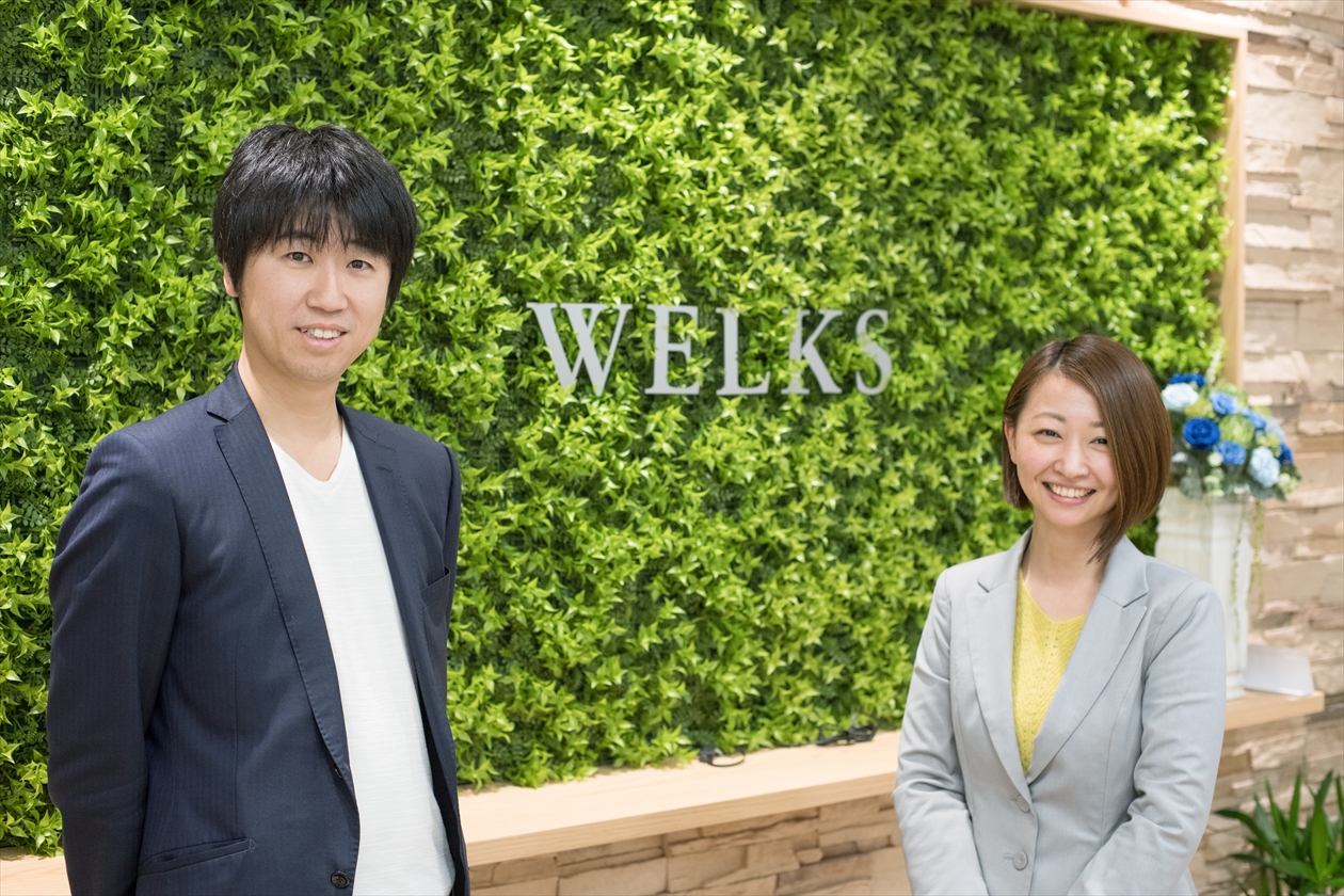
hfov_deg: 39.6
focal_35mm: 50
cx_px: 672
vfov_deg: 27.0
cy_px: 448
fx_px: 1867
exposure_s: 1/160
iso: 800
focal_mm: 50
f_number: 4
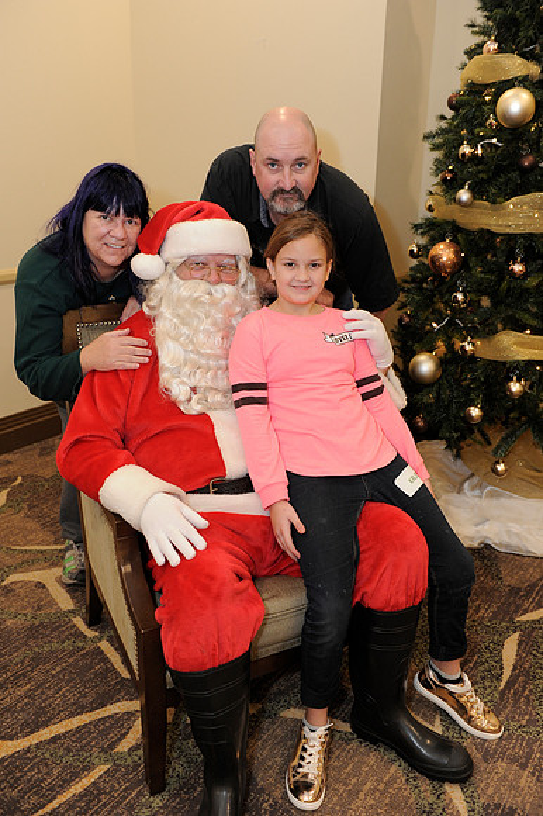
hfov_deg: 41.1
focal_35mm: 32
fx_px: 725
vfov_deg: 58.7
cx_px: 272
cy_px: 408
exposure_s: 1/100
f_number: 4
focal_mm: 32
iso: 1600
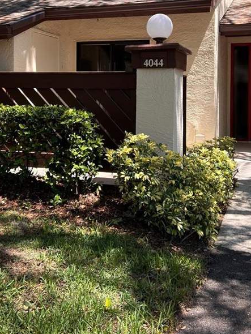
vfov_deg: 39.7
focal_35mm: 47
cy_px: 99
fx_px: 454
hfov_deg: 30.9
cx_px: 124
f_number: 1.5
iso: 50
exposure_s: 1/1009
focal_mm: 5.7
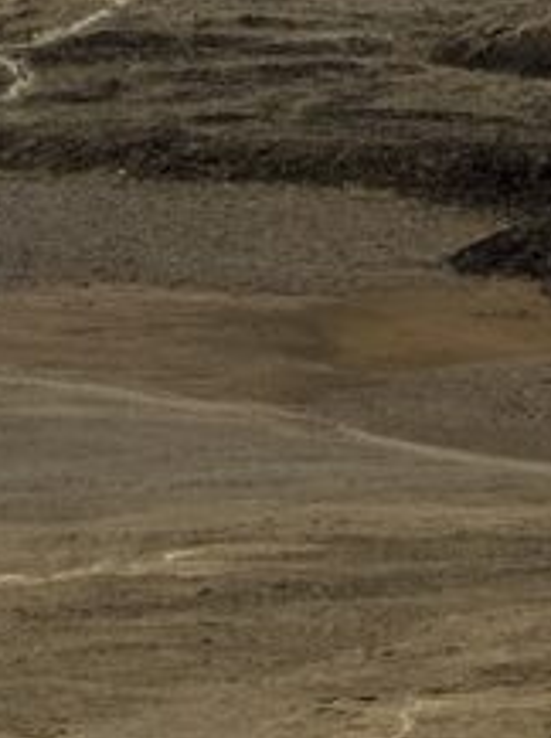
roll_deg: +1.1
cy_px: -561
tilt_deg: +4.5
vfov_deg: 8.4
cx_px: -456
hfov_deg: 6.4
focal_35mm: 227
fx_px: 4832
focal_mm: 6.76
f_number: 1.78
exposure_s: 1/7937
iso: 64
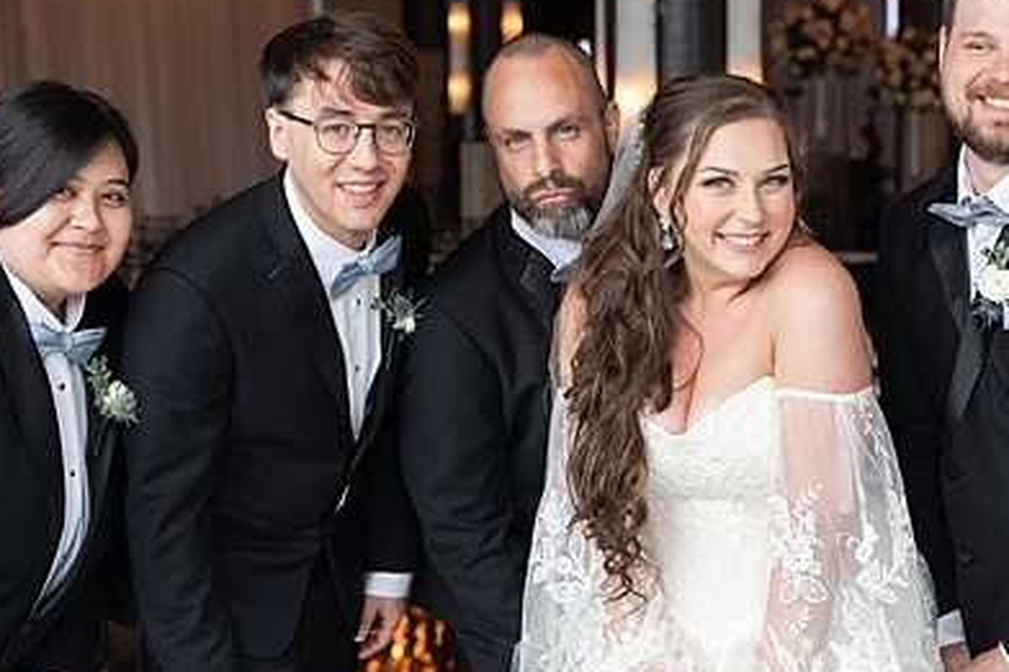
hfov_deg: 27.4
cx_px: 723
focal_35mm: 73
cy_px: 358
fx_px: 2045
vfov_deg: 18.7
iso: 250
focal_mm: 37
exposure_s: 1/250
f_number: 2.8
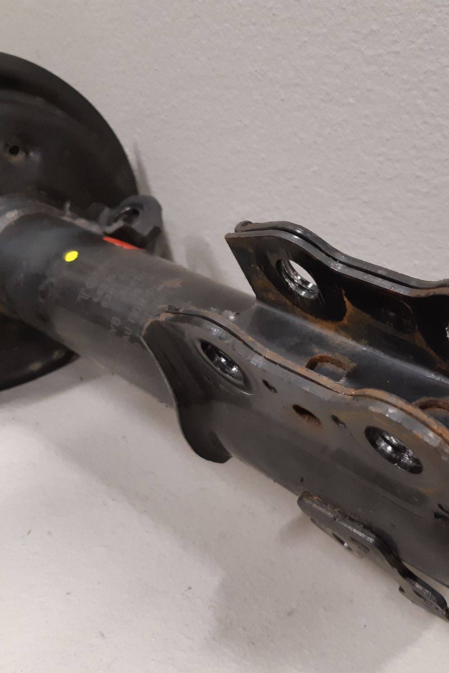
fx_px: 692
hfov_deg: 35.5
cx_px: 306
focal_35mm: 37
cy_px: 344
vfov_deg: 51.9
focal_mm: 3.93
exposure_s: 1/50
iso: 200
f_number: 1.7
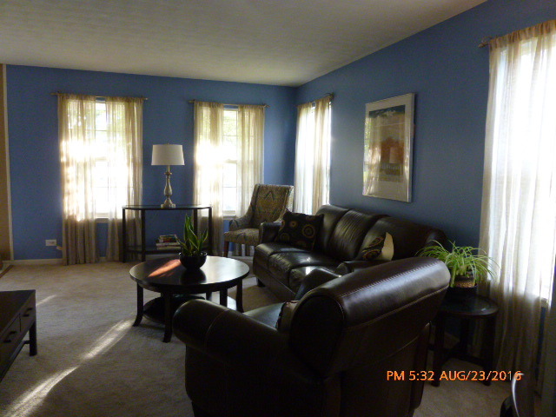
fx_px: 402
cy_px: 208
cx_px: 278
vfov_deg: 54.9
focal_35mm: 25
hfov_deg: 69.4
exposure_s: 1/60
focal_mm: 4.5
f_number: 3.1
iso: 400
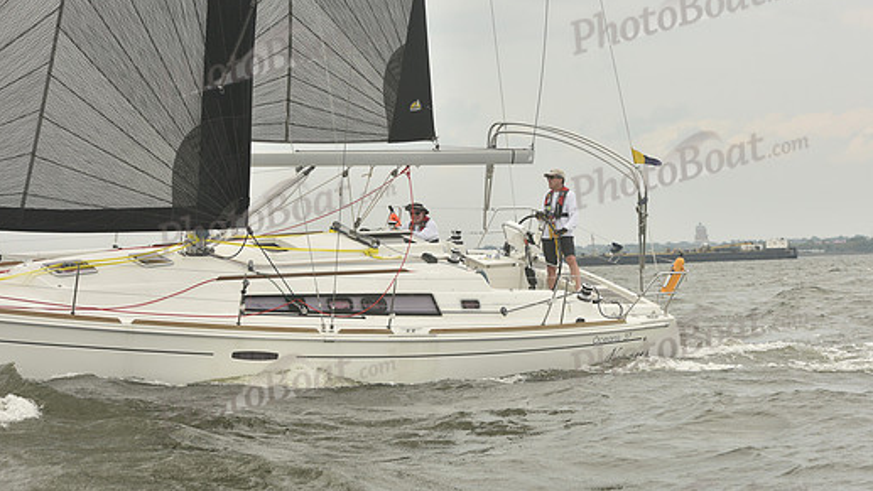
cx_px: 485
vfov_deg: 12.1
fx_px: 2315
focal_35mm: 100
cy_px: 278
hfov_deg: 21.3
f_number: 7.1
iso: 250
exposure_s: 1/800
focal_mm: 85
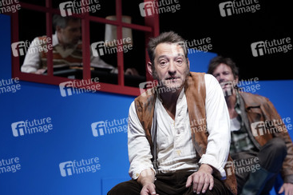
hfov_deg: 10.9
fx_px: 1529
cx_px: 170
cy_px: 107
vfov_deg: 7.3
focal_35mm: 188
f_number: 5.6
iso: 2000
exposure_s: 1/400
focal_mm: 153
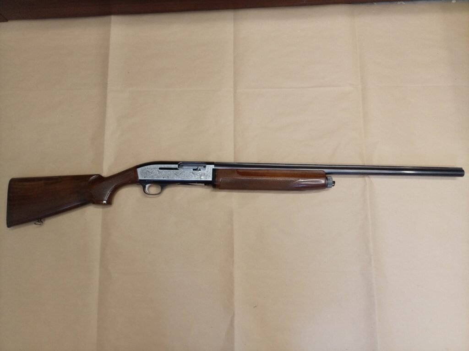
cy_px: 176
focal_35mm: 25
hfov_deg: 69.4
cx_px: 234
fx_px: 339
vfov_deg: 54.8
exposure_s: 1/25
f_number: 1.8
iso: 365
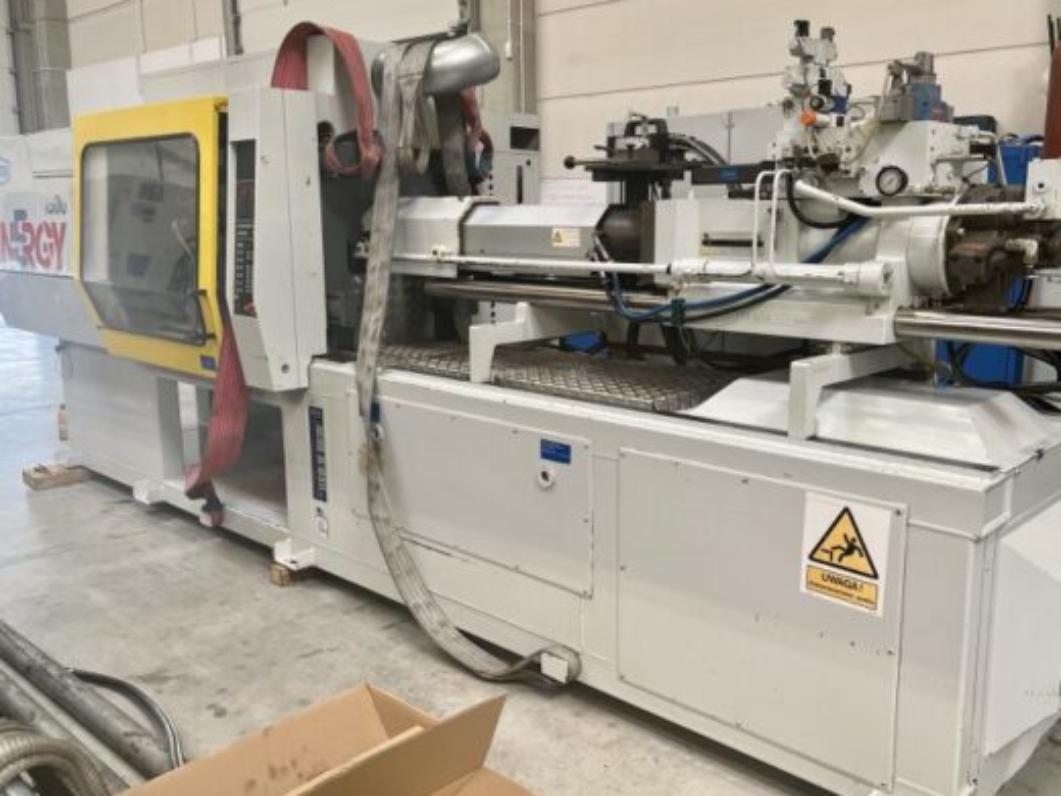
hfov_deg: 59.9
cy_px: 380
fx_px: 920
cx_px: 579
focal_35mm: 30
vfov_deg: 46.8
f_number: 1.6
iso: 80
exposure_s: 1/121
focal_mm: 5.1
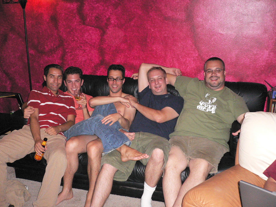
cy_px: 104
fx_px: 327
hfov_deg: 45.8
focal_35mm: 41
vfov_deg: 35.1
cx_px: 138
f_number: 3.1
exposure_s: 1/60
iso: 400
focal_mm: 6.8
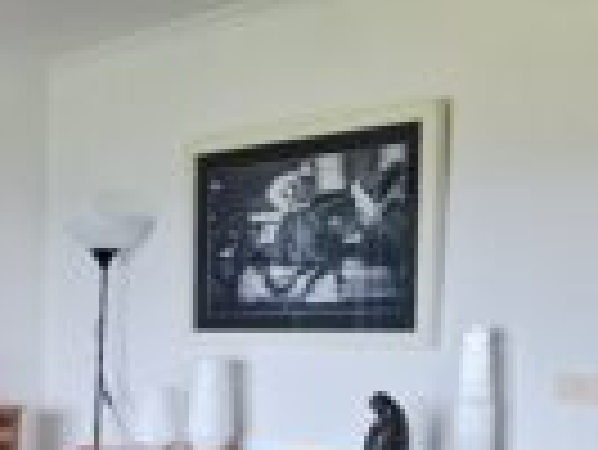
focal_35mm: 69
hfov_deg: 22.9
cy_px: 454
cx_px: -297
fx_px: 1193
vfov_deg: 20.6
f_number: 1.8
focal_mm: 5.54
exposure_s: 1/100
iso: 80
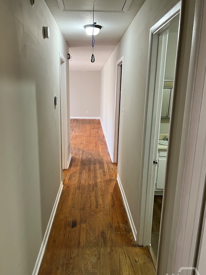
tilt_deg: -13.8
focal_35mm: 29
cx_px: 92
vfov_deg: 61.6
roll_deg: -0.6
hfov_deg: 48.2
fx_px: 230
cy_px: 149
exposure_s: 1/60
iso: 160
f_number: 1.5
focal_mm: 5.7
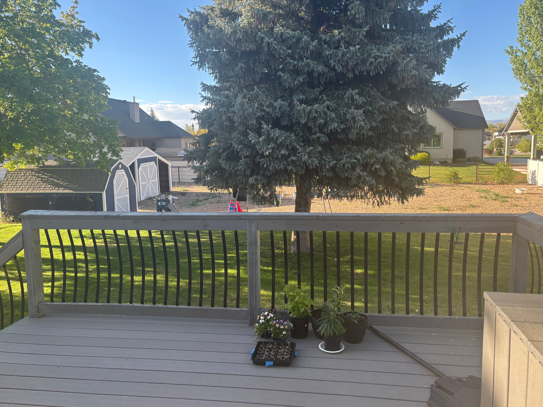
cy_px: 194
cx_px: 288
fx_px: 439
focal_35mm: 28
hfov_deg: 63.4
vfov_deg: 49.7
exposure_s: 1/604
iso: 50
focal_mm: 5.96
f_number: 1.6
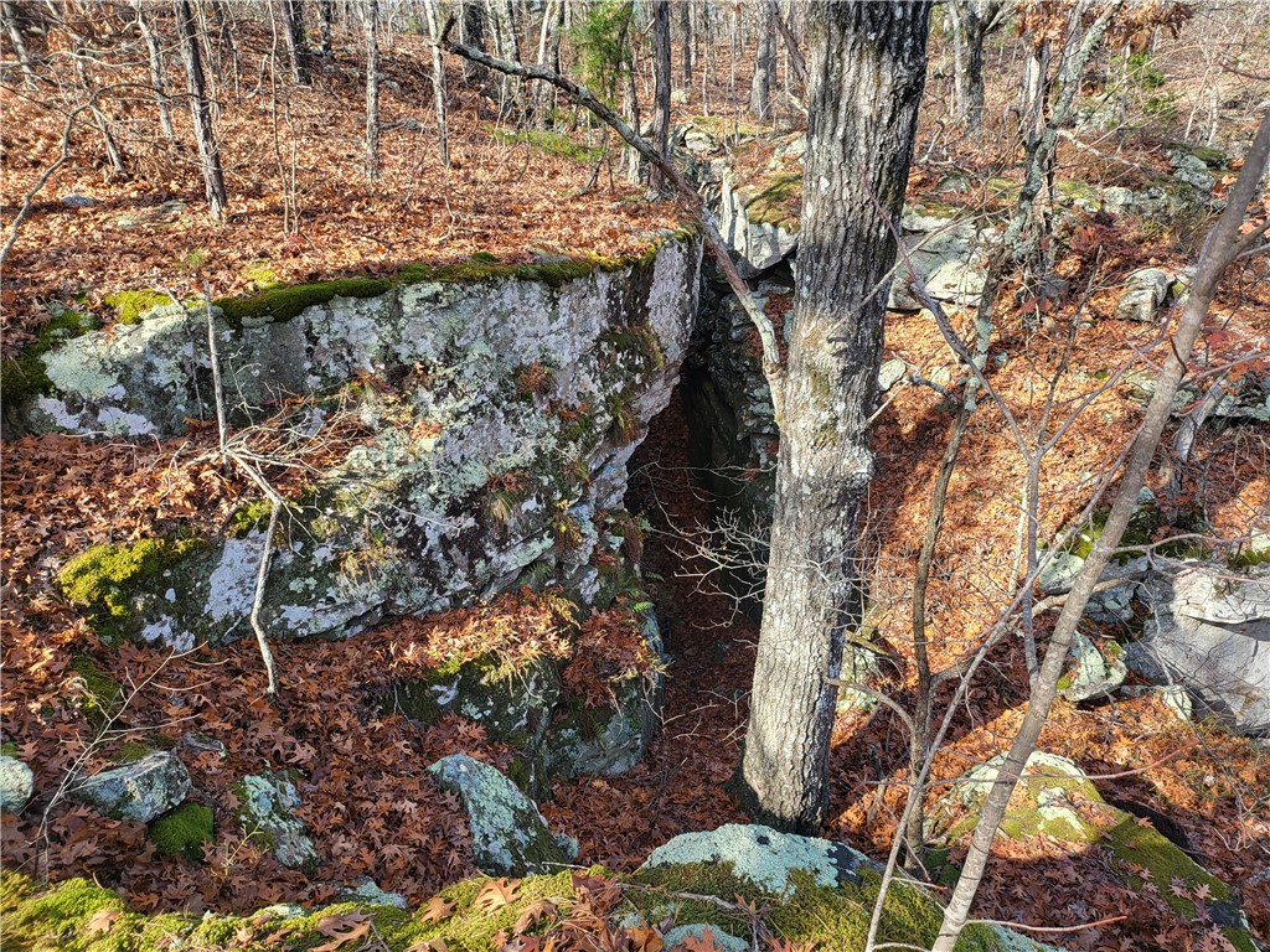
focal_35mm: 24
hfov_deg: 71.6
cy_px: 476
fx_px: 881
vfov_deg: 56.8
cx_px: 635
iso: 40
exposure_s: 1/329
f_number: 1.8
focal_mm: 5
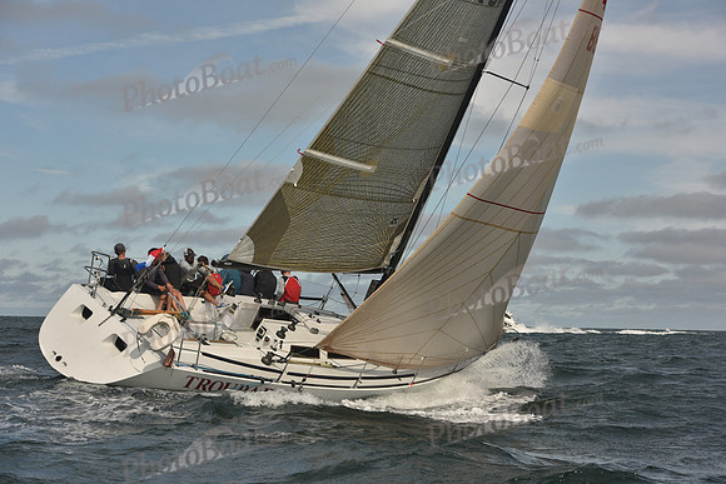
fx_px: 1412
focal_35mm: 70
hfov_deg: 28.8
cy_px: 242
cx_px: 363
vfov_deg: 19.5
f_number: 7.1
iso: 320
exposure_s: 1/1000
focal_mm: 70
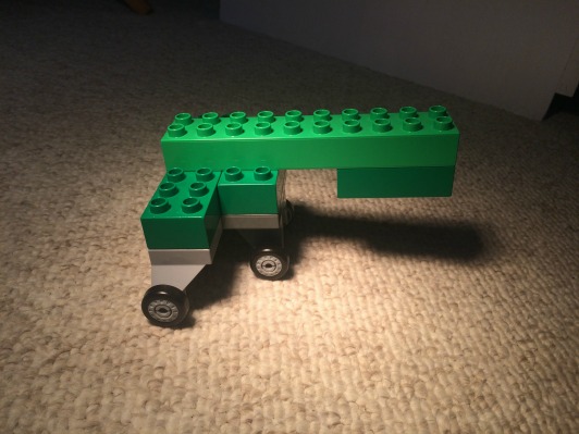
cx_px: 290
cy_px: 217
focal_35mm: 29
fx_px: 485
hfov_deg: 61.7
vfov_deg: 48.2
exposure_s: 1/345
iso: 32
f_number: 2.2
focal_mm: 4.15
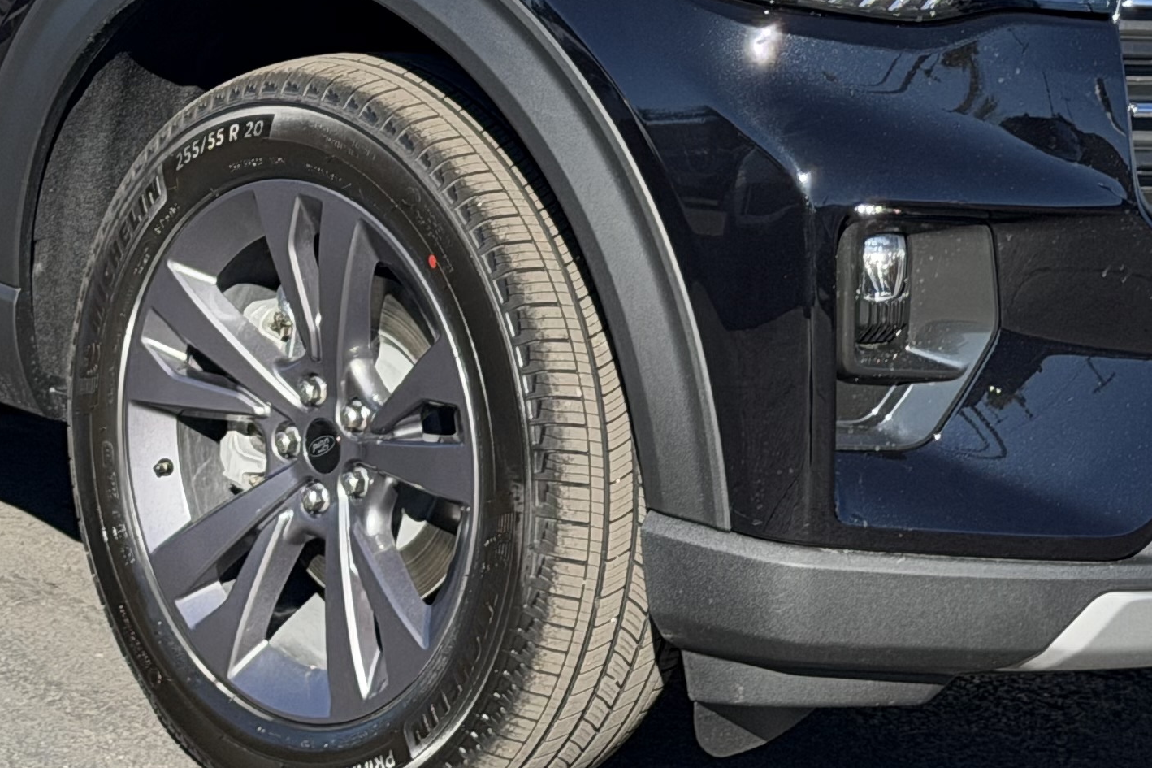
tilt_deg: -7.1
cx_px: 353
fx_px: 4543
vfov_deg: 9.5
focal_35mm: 142
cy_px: -142
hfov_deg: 14.4
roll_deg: -5.4
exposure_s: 1/2577
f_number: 1.78
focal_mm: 6.76
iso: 100
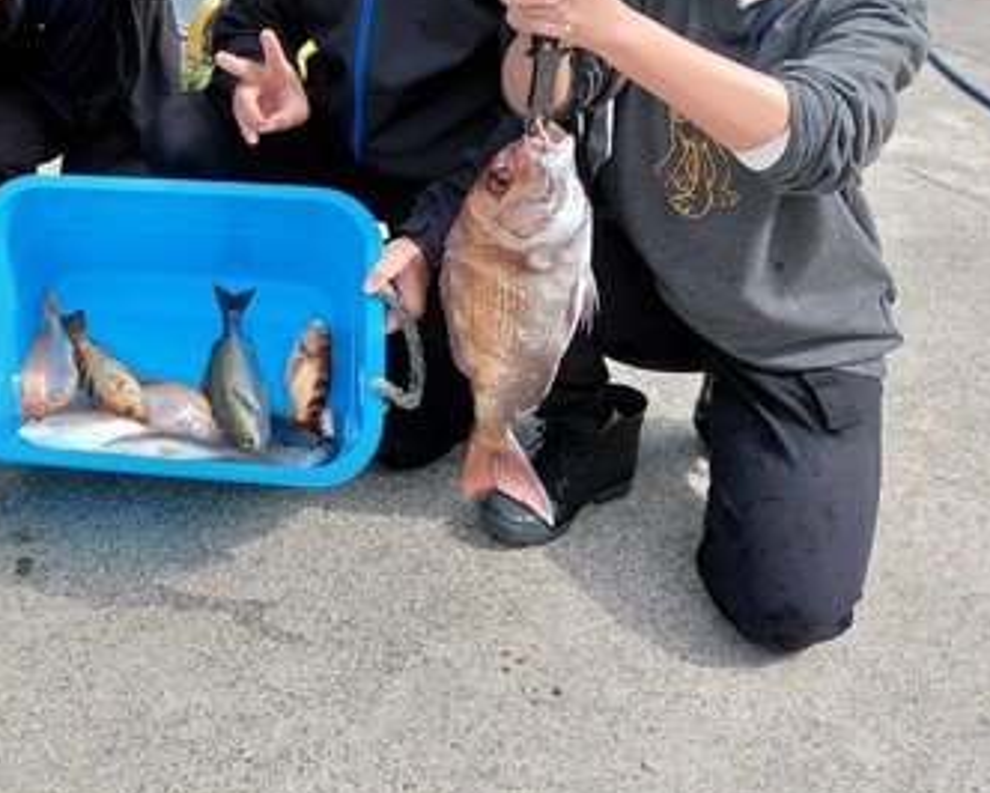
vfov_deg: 31.0
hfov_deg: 37.2
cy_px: 119
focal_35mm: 47
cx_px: 116
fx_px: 1378
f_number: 1.8
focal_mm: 4.69
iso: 50
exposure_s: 1/894
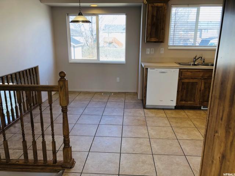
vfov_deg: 49.7
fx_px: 190
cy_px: 88
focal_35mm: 28
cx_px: 118
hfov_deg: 63.4
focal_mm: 4
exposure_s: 1/120
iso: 32
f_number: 1.8
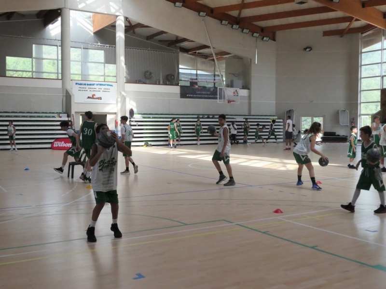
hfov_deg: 45.8
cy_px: 144
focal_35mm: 41
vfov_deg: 35.1
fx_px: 457
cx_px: 193
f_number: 4
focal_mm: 13.7
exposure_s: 1/2500
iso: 3200
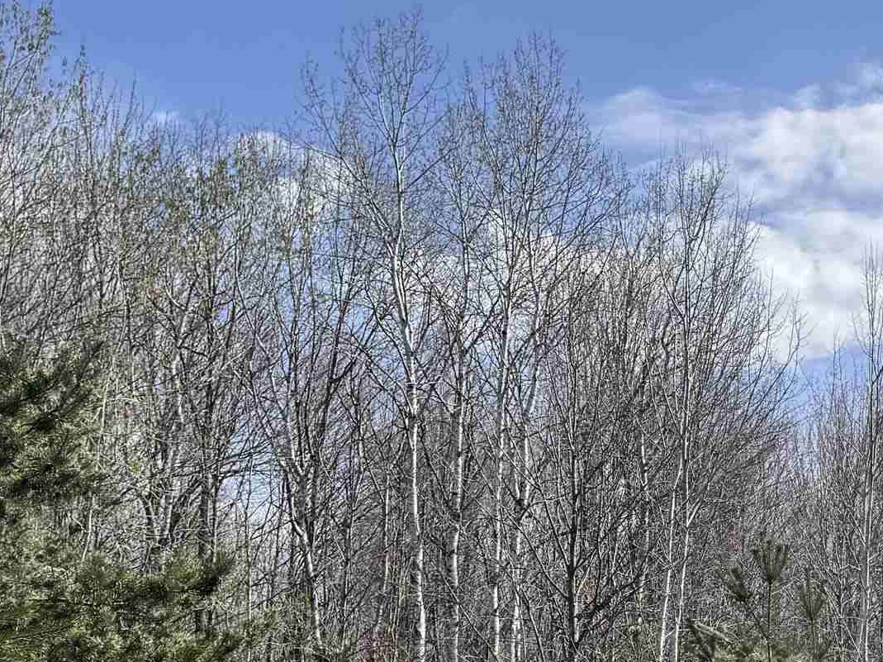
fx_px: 1759
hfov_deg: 27.7
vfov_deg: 21.0
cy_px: 552
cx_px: 675
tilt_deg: +11.0
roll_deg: +0.1
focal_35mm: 69
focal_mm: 6.76
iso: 80
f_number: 1.78
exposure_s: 1/5814
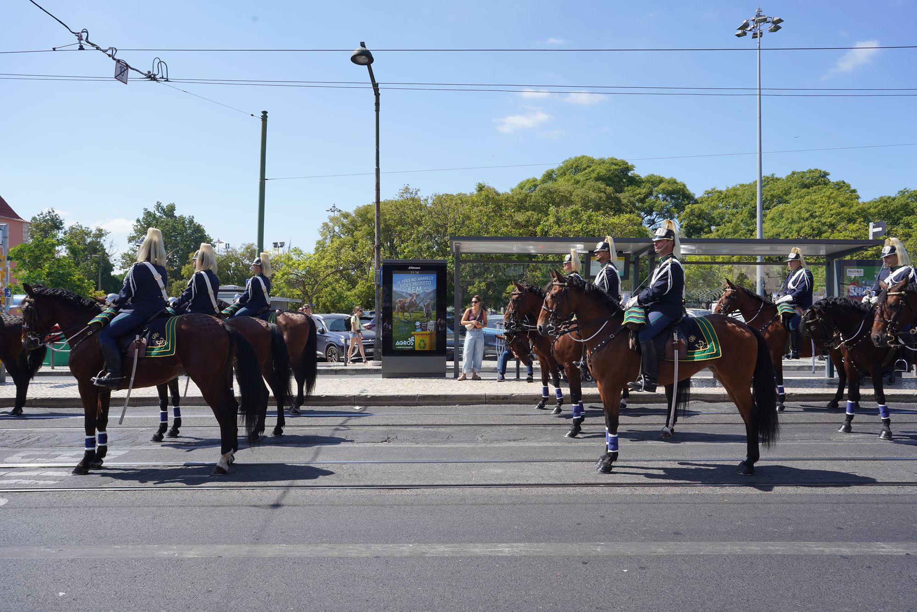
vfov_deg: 53.1
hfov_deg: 73.7
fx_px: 611
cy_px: 306
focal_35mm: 24
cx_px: 458
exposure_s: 1/100
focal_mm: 24
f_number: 11
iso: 100
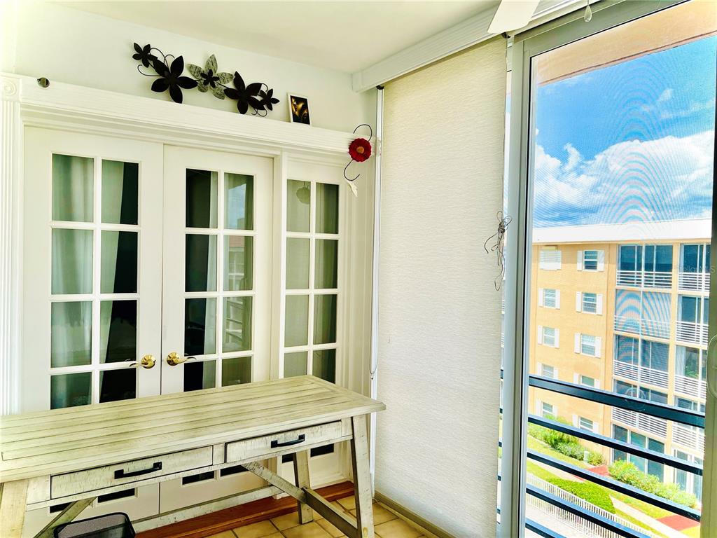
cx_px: 358
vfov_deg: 53.1
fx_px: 539
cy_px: 269
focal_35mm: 26
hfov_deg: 67.3
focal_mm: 5.7
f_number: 1.5
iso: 50
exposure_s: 1/461
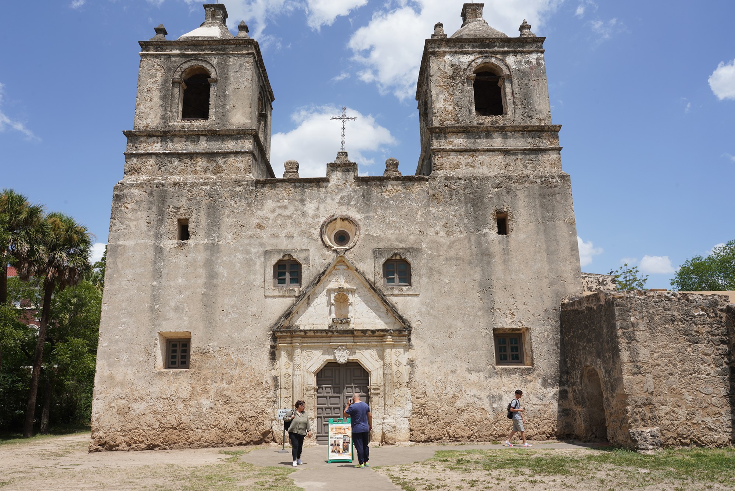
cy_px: 246
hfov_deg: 65.5
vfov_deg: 46.4
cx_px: 368
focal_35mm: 28
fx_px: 572
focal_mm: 28
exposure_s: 1/100
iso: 100
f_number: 16
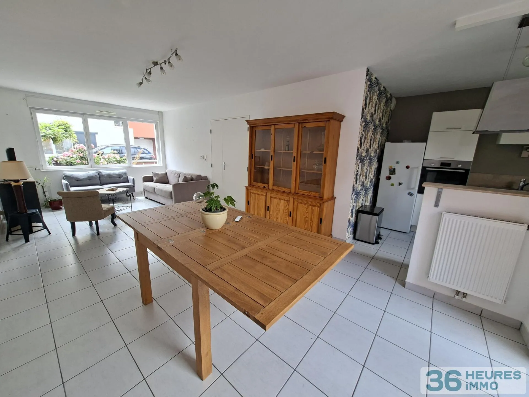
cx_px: 264
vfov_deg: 89.9
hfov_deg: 106.2
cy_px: 198
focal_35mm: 13
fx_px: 199
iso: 40
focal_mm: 1.74
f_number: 2.2
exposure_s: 1/40
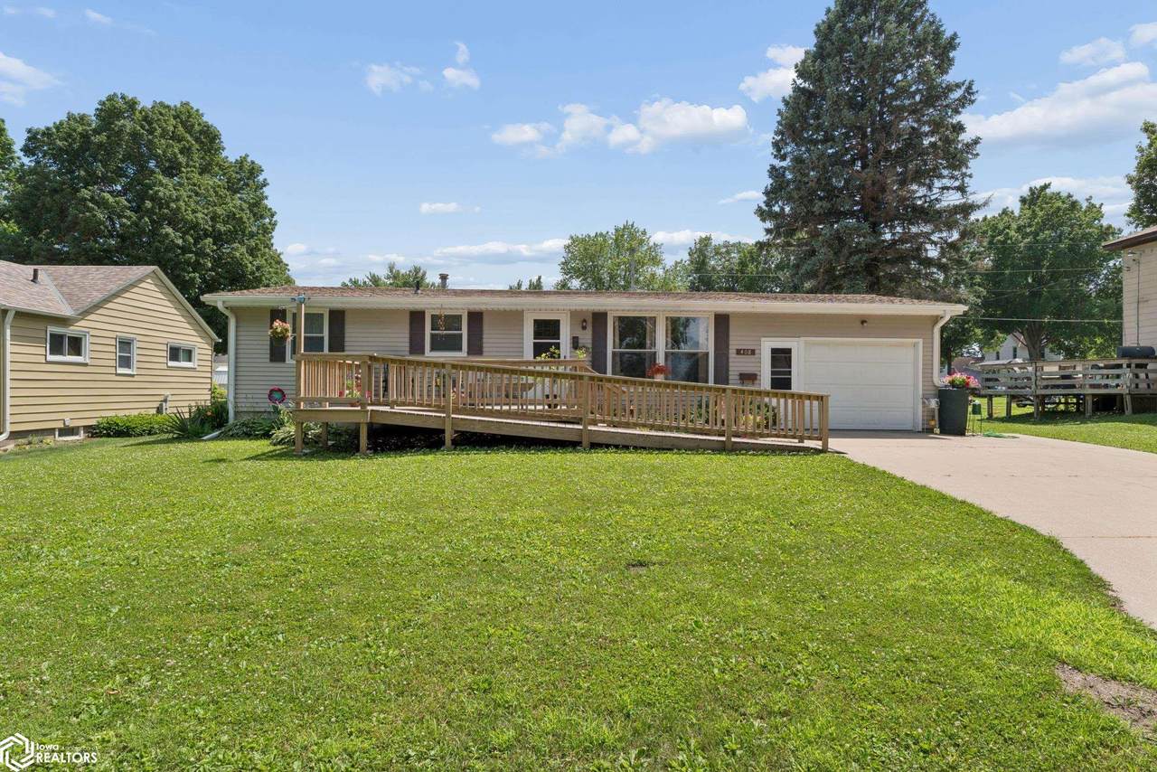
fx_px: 636
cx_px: 578
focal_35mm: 20
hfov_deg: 84.5
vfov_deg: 62.5
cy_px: 386
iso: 250
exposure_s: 1/800
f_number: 8
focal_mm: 13.2
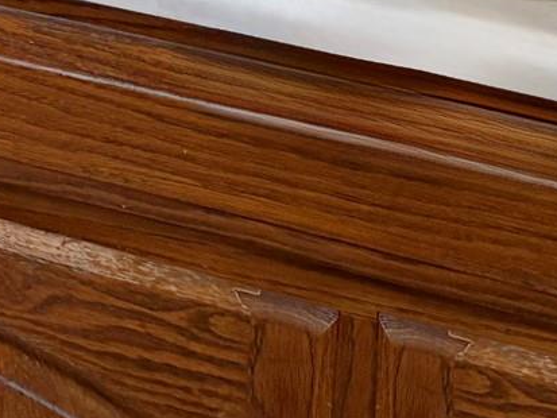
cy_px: -529
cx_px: -514
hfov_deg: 13.4
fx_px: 2076
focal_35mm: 129
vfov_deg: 10.2
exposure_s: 1/60
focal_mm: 5.96
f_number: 1.6
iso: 160
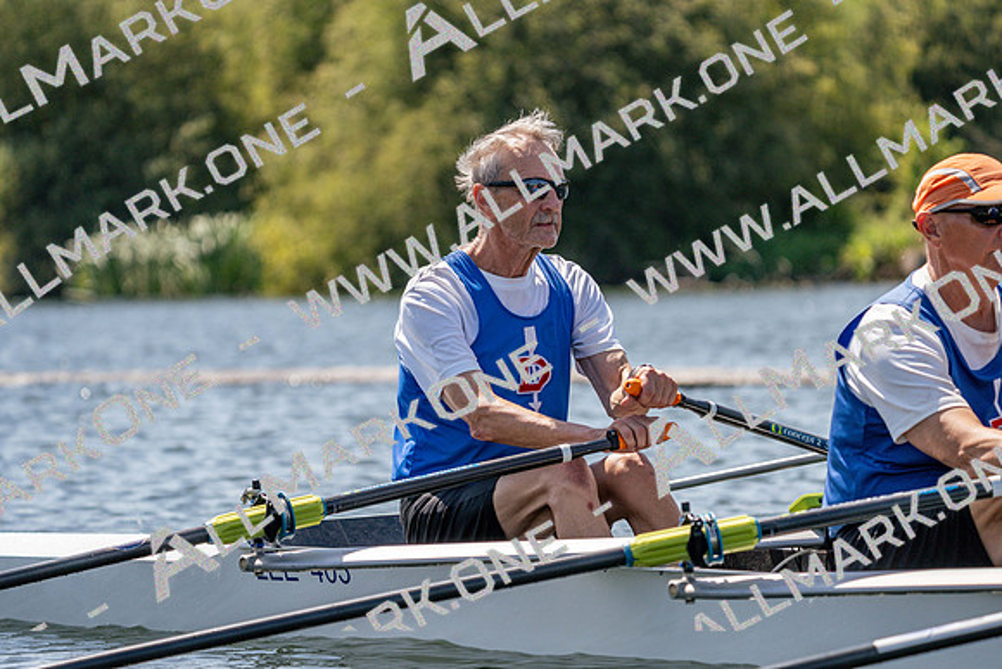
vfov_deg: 5.9
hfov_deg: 8.9
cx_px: 501
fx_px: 6459
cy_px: 334
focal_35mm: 232
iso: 320
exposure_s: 1/2000
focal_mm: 232
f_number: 5.6
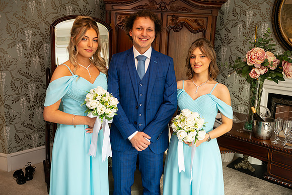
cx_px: 146
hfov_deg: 54.4
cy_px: 98
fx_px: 284
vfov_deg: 37.9
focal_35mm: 35
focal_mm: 35
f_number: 3.5
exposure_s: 1/160
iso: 500
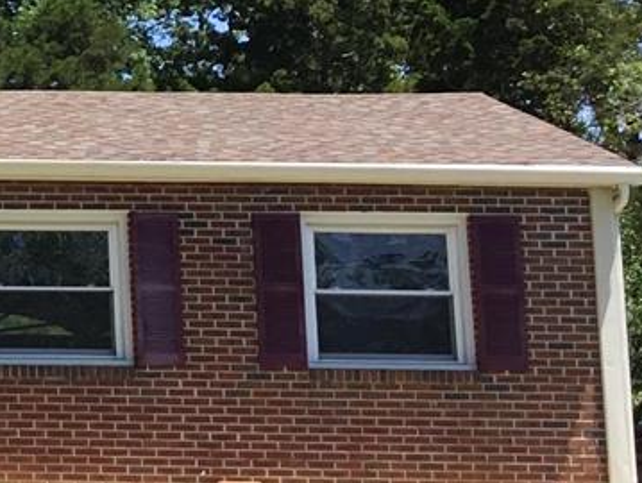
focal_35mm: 138
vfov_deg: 10.7
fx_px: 2562
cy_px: 13
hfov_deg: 13.2
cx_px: -435
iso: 25
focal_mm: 3.3
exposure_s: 1/696
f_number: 2.4
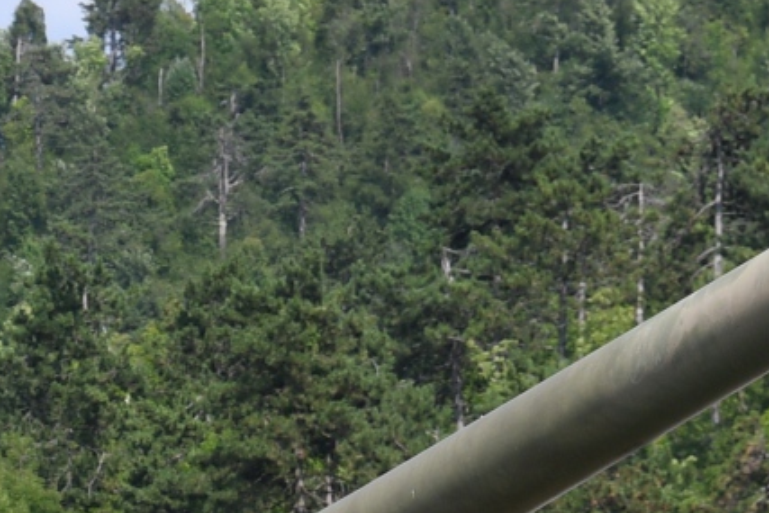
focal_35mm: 472
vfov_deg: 2.9
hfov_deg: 4.3
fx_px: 10085
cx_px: -281
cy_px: 889
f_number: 7.1
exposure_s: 1/800
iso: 200
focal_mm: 56
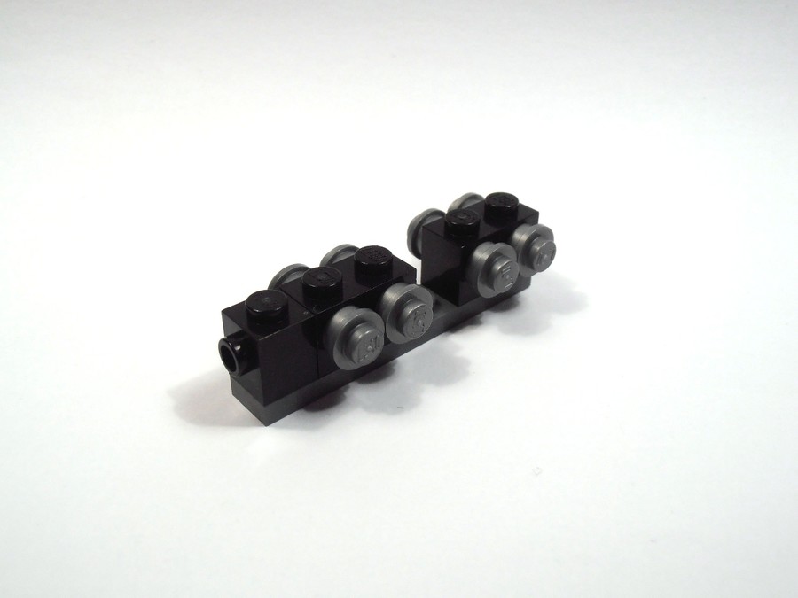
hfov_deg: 50.1
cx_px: 399
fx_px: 853
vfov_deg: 38.7
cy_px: 299
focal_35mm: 37
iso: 80
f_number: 3.9
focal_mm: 6.61
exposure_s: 1/100
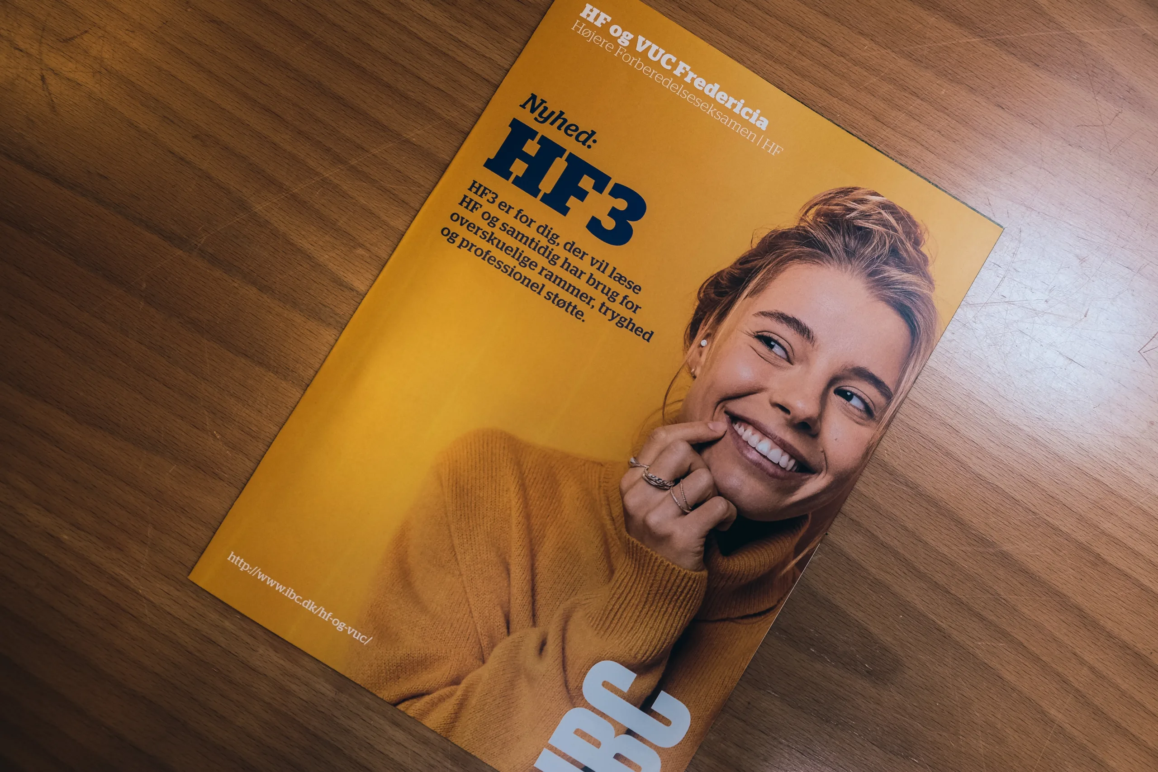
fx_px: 1222
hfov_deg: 50.7
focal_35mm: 38
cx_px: 579
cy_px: 386
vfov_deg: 35.1
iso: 640
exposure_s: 1/125
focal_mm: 25.4
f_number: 4
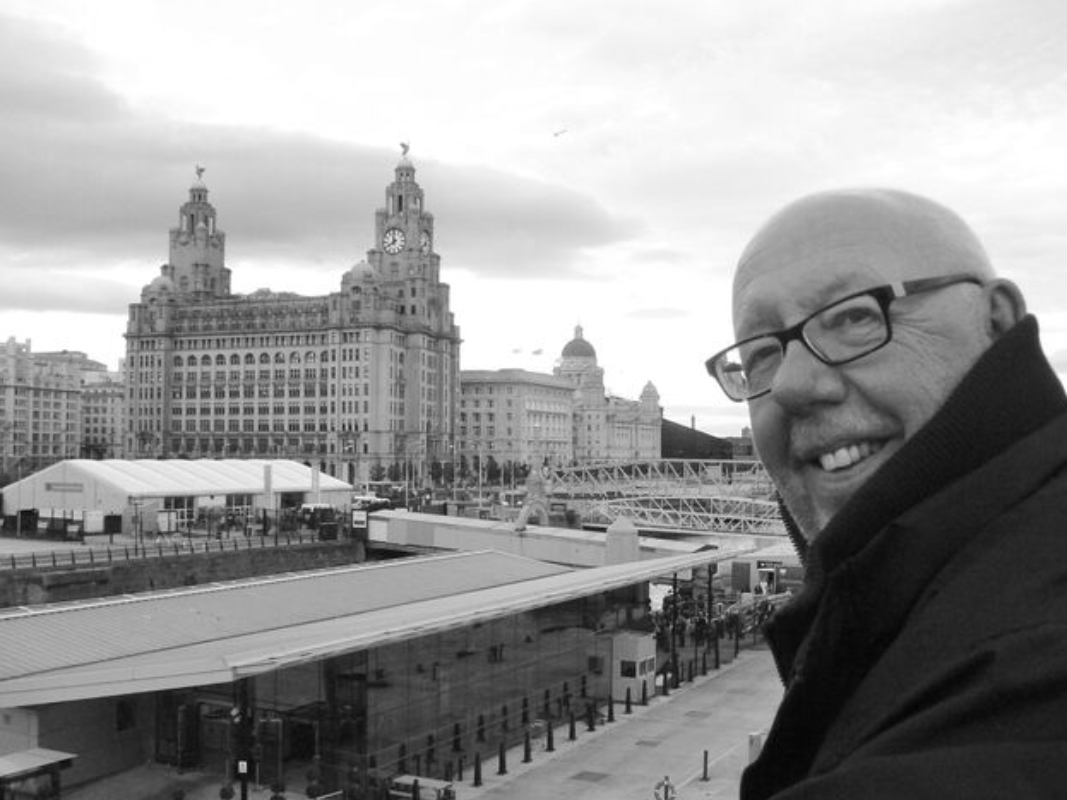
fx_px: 1140
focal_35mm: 37
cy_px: 406
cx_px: 521
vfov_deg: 38.7
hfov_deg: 50.1
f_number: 5
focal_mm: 6
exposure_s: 1/100
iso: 200
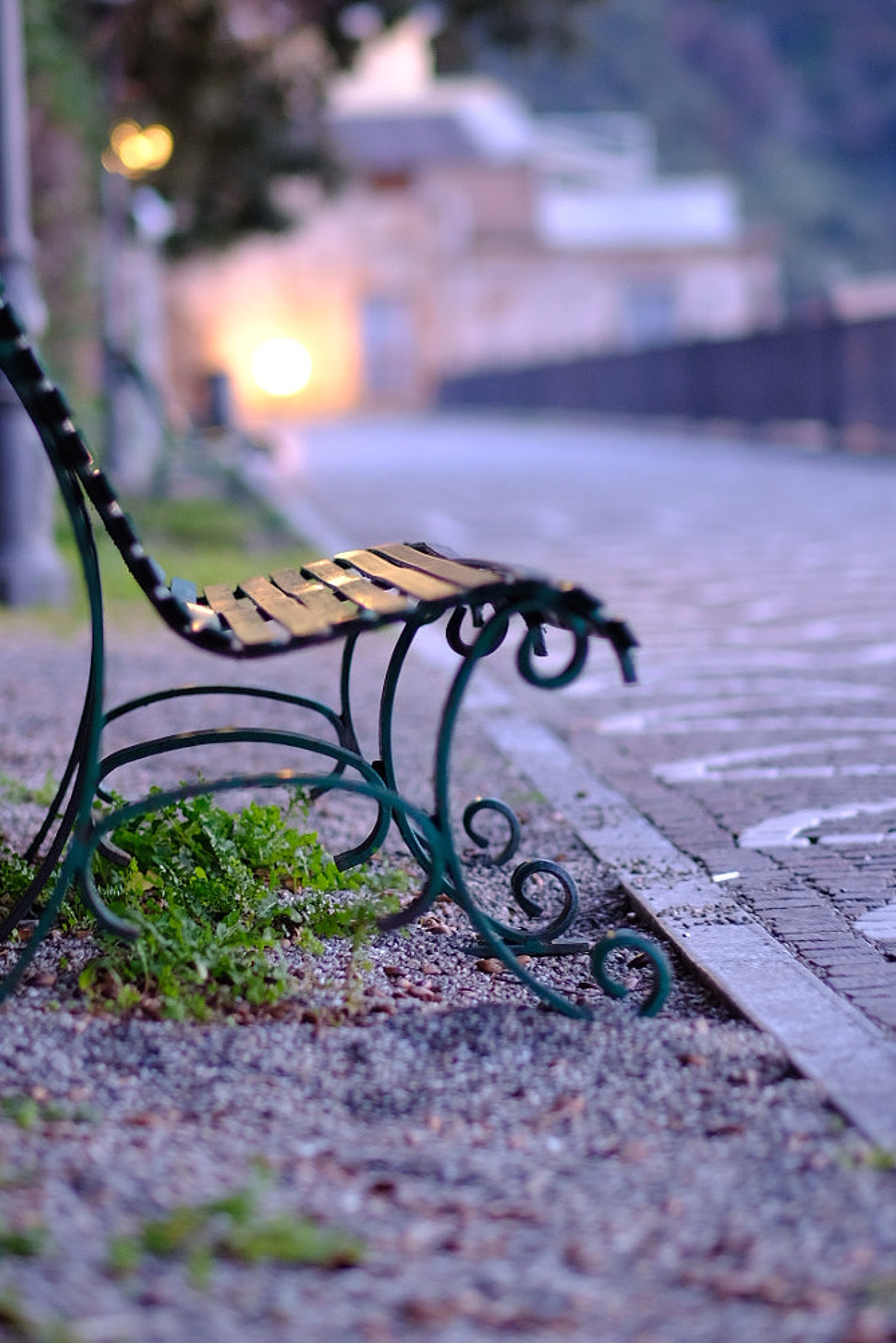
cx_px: 429
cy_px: 540
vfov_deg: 15.3
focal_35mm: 134
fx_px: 5001
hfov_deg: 10.2
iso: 400
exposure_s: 1/60
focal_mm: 56
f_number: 1.2
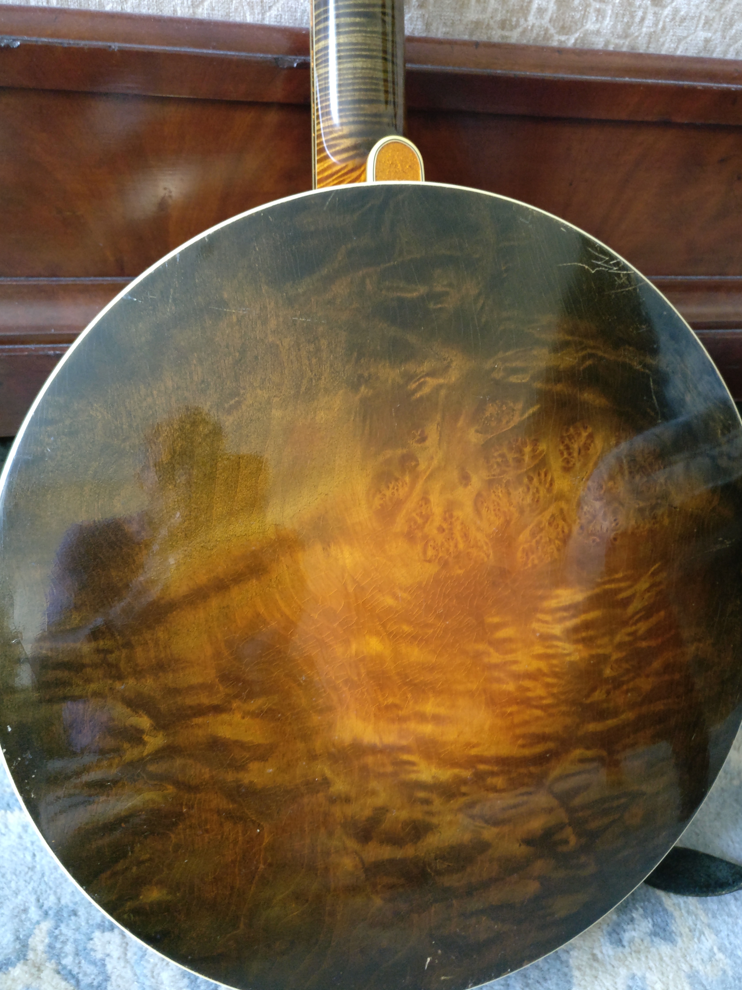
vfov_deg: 61.7
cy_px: 491
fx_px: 829
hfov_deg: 48.2
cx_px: 383
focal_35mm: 29
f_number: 2
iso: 1600
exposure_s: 1/17
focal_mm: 4.26
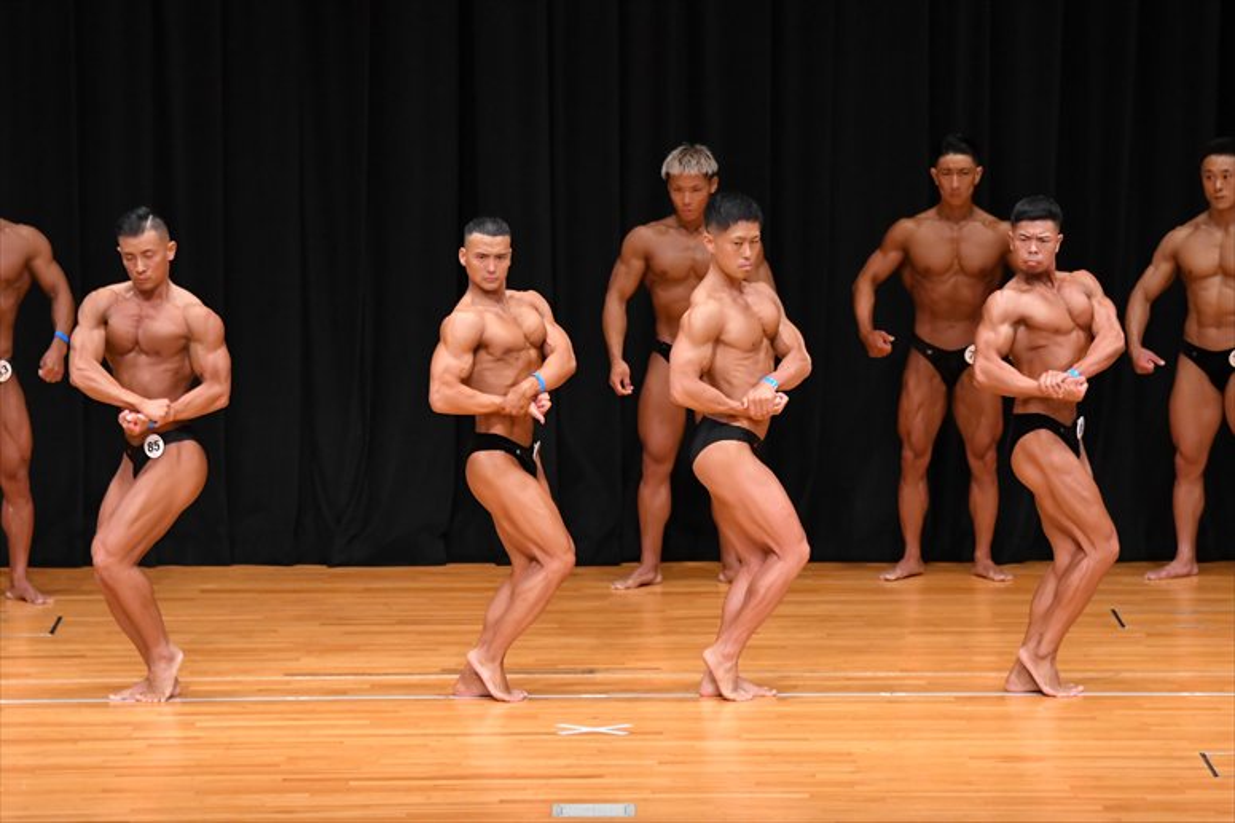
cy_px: 412
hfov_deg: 10.2
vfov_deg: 6.8
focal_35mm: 202
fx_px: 6926
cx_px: 618
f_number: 5.6
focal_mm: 135
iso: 4000
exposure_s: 1/400
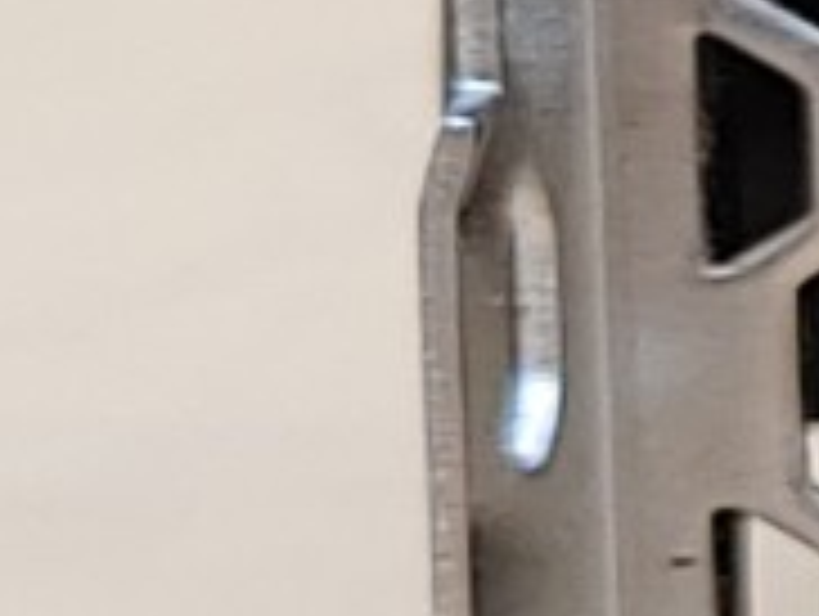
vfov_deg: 4.3
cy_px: 238
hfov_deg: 5.1
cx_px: 3087
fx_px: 8244
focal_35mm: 348
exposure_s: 1/79
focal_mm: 4.36
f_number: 1.8
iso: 50
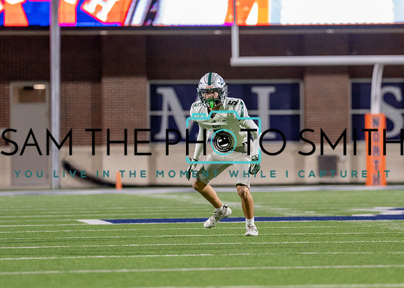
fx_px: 4881
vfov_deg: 3.4
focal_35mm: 426
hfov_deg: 4.7
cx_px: 241
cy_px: 120
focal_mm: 200
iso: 2000
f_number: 2.8
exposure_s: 1/1250
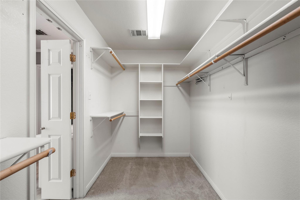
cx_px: 150
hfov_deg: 93.3
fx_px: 142
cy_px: 100
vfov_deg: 70.4
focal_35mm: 17
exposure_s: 1/10
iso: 250
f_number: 9
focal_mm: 17
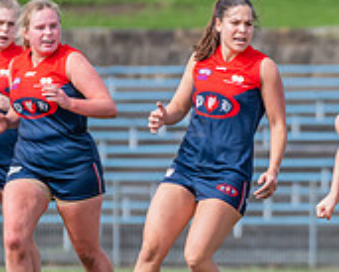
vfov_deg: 1.3
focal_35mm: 1152
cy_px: 207
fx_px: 11565
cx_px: 266
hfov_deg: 1.7
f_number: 7.1
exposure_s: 1/1600
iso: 800
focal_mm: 360
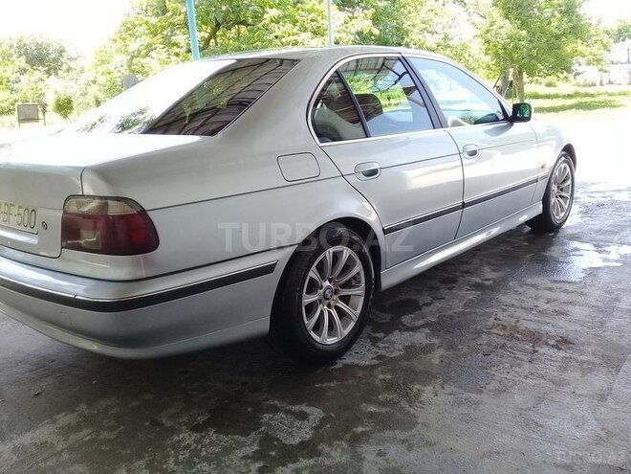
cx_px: 316
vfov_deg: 45.4
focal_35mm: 31
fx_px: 565
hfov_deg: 58.4
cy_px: 237
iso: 50
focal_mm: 3.3
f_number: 2.2
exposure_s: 1/122
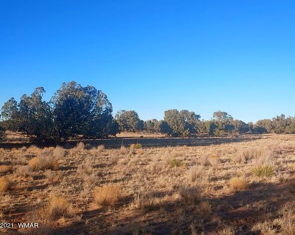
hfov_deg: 46.9
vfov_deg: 38.2
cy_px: 117
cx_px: 151
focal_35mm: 39
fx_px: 340
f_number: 1.5
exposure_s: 1/1695
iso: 50
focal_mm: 4.23
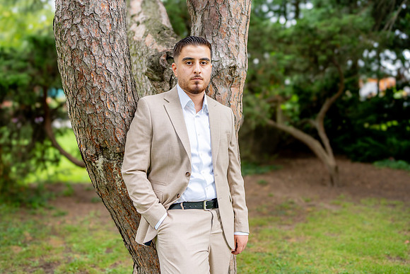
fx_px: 399
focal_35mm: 35
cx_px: 205
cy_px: 137
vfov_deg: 37.9
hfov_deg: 54.4
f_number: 2
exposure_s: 1/800
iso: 200
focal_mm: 35
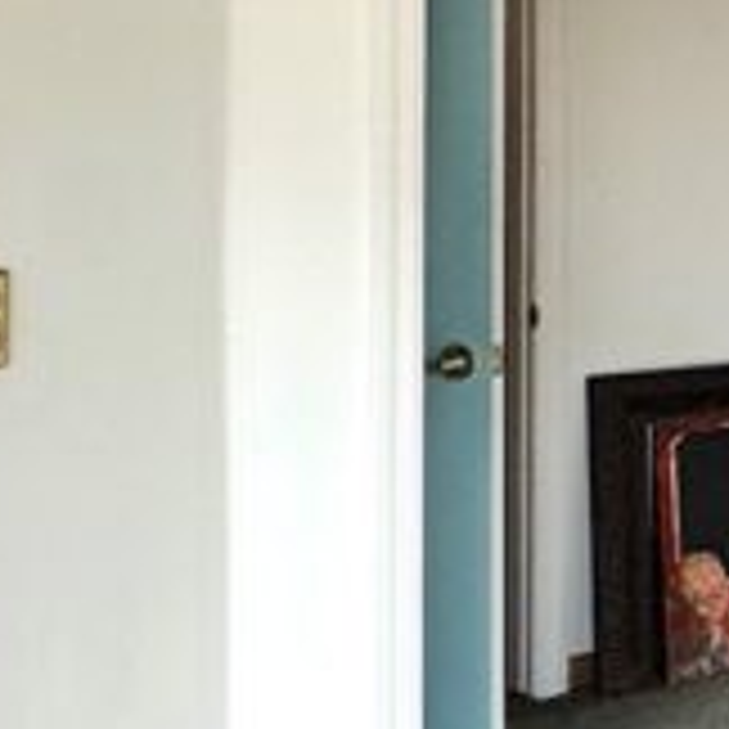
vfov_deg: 27.6
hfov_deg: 16.1
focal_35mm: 61
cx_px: 1665
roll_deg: +0.0
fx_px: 1453
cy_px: 148
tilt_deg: -0.1
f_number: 2.2
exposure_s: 1/120
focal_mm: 2.22
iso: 200
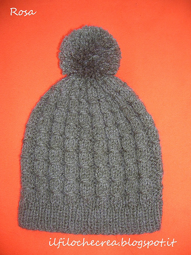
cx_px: 96
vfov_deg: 54.0
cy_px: 128
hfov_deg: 41.7
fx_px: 250
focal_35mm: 34
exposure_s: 1/60.1
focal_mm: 5.7
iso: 50
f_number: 2.9
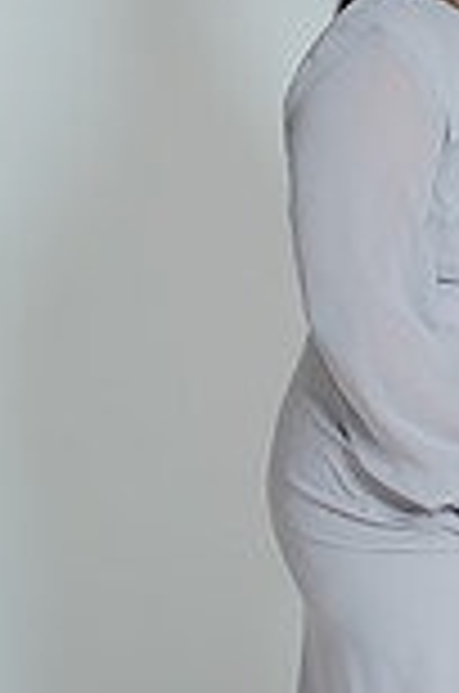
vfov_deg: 14.0
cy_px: 526
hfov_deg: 9.2
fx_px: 2805
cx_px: 556
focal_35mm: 146
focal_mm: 50
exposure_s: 1/200
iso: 100
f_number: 3.2
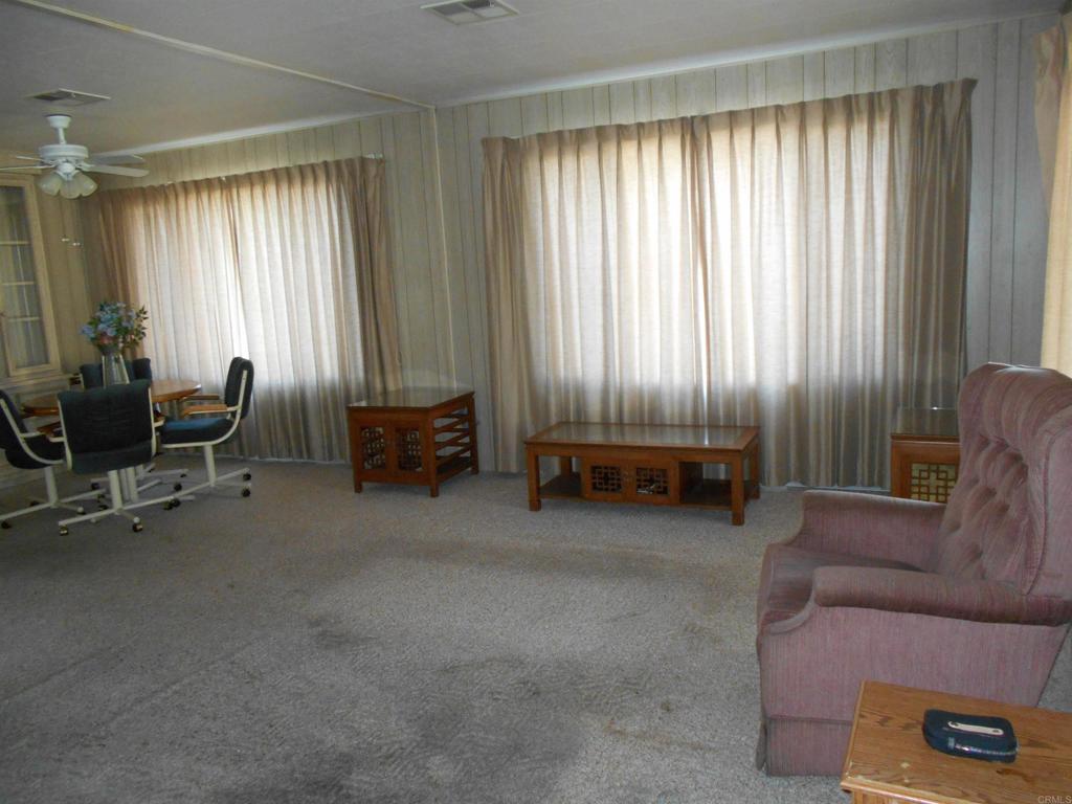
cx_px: 536
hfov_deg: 67.3
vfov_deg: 53.1
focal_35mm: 26
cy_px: 402
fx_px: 805
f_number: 3.2
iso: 400
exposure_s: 1/25
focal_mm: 4.6
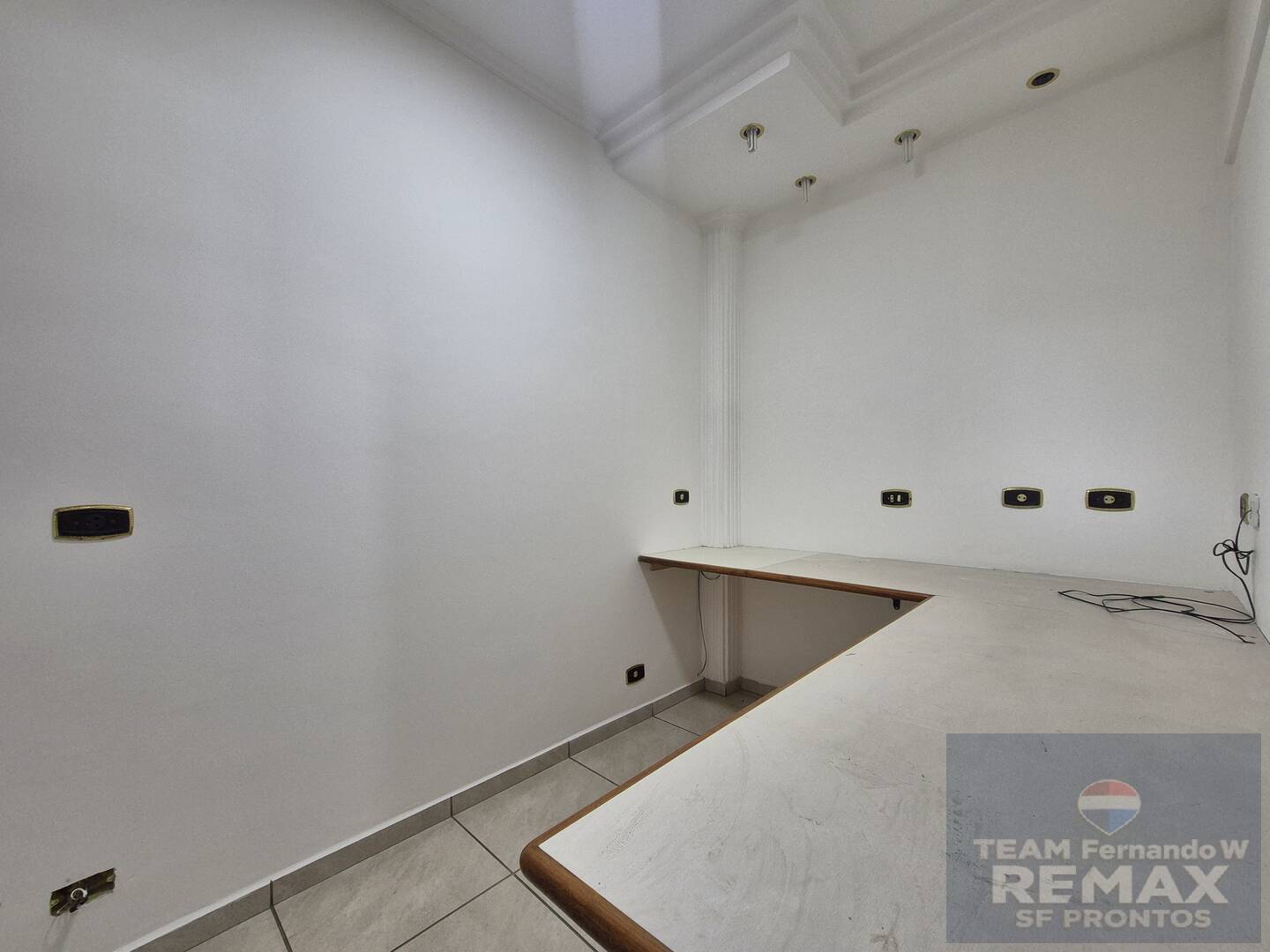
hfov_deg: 106.2
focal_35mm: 13
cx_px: 635
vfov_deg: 89.9
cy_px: 476
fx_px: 477
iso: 200
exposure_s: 1/60
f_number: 2.2
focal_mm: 2.2
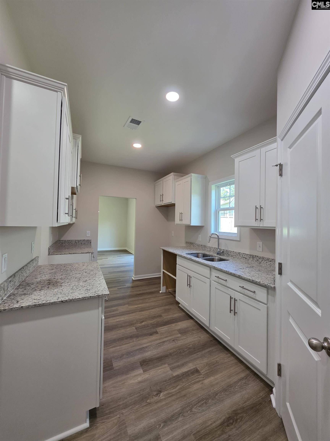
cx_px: 165
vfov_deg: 106.2
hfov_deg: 89.9
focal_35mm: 13
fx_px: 165
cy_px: 220
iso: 100
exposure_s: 1/120
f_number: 1.9
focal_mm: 2.2
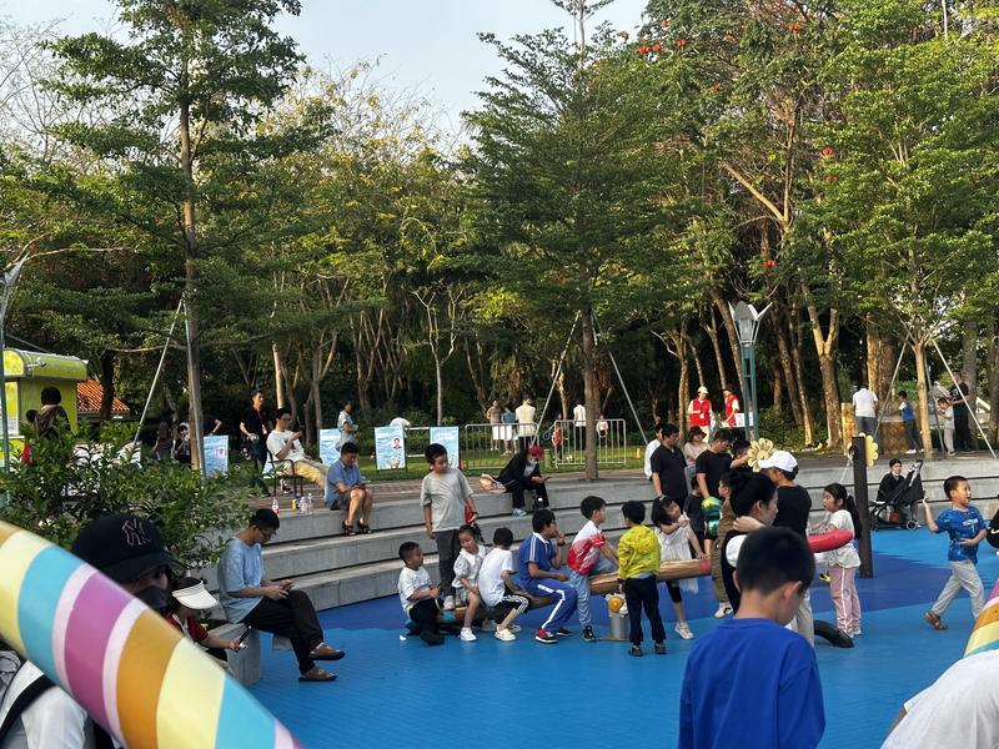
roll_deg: +0.0
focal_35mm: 48
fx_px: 1385
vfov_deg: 30.3
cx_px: 500
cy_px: 374
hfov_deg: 39.7
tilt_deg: +1.0
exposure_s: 1/580
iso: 64
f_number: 1.78
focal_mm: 6.86
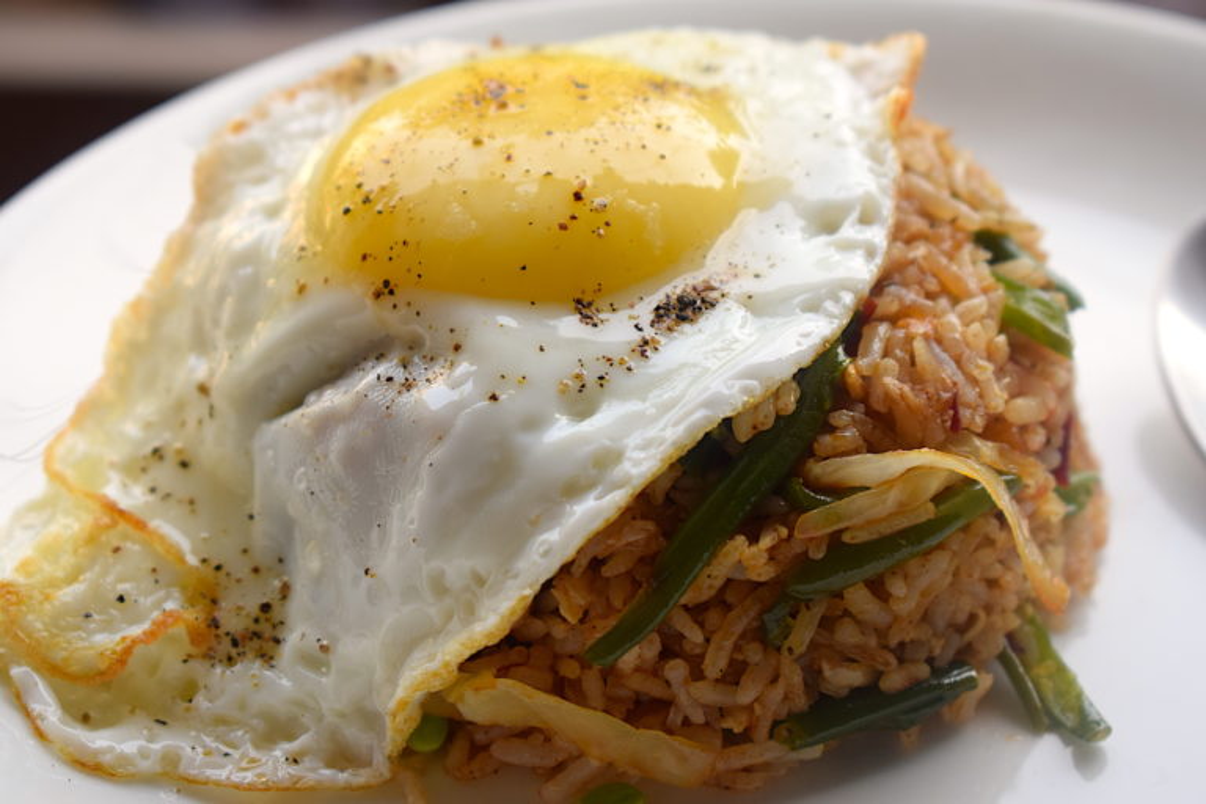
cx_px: 603
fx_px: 2764
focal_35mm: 82
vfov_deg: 16.6
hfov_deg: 24.6
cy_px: 402
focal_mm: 55
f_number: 6.3
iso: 400
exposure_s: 1/160
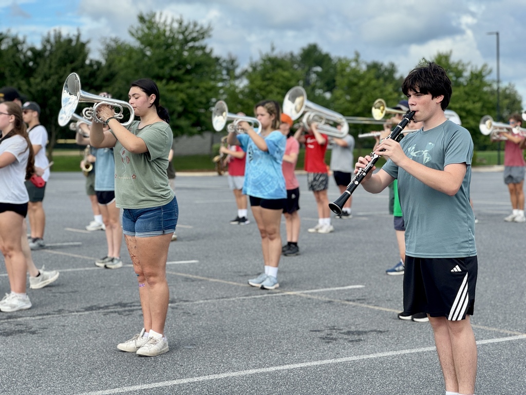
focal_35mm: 77
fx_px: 1170
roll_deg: +1.3
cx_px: 263
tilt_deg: -2.2
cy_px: 198
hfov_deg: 25.3
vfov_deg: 19.1
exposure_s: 1/399
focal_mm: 9
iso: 25
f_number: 2.8
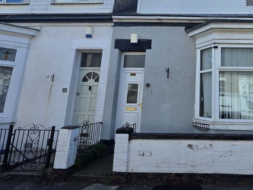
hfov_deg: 63.3
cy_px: 60
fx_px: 183
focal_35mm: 25
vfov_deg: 53.6
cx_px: 203
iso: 32
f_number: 1.9
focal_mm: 2.2
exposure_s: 1/2417
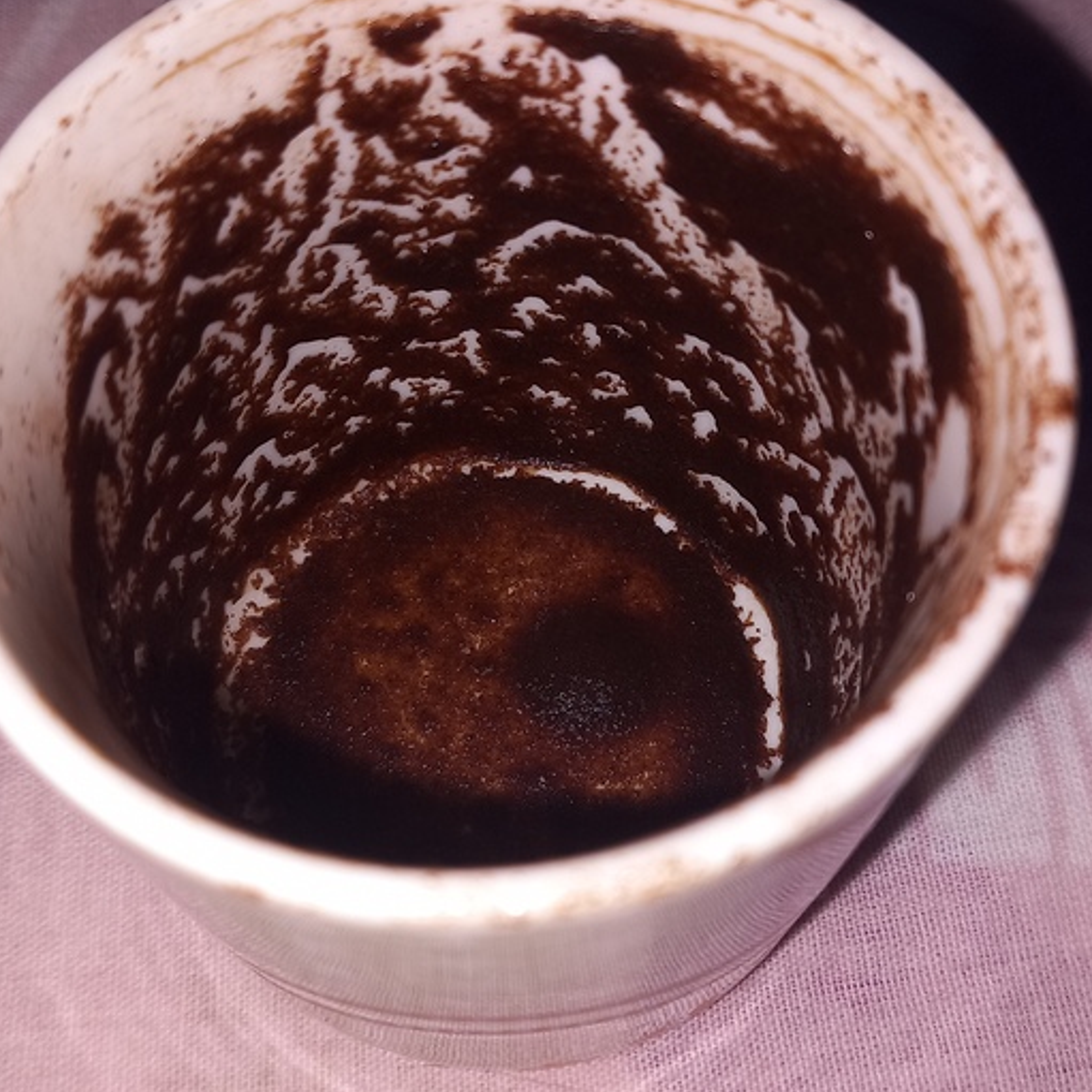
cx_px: 549
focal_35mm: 43
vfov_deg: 39.2
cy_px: 513
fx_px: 1535
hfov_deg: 39.2
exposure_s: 1/100
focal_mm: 4
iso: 25
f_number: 1.8
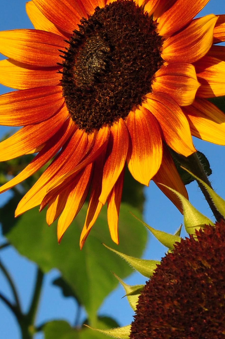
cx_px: 276
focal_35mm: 179
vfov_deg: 11.5
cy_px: 271
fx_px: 1682
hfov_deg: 7.6
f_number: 11
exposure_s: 1/100
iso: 200
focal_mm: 40
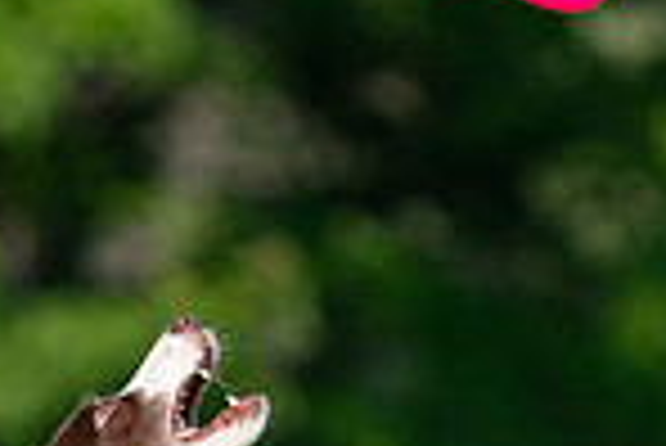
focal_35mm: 1571
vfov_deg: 0.9
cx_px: 68
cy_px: 845
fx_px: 29091
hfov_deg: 1.3
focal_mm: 400
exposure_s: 1/4000
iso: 1250
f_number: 6.3
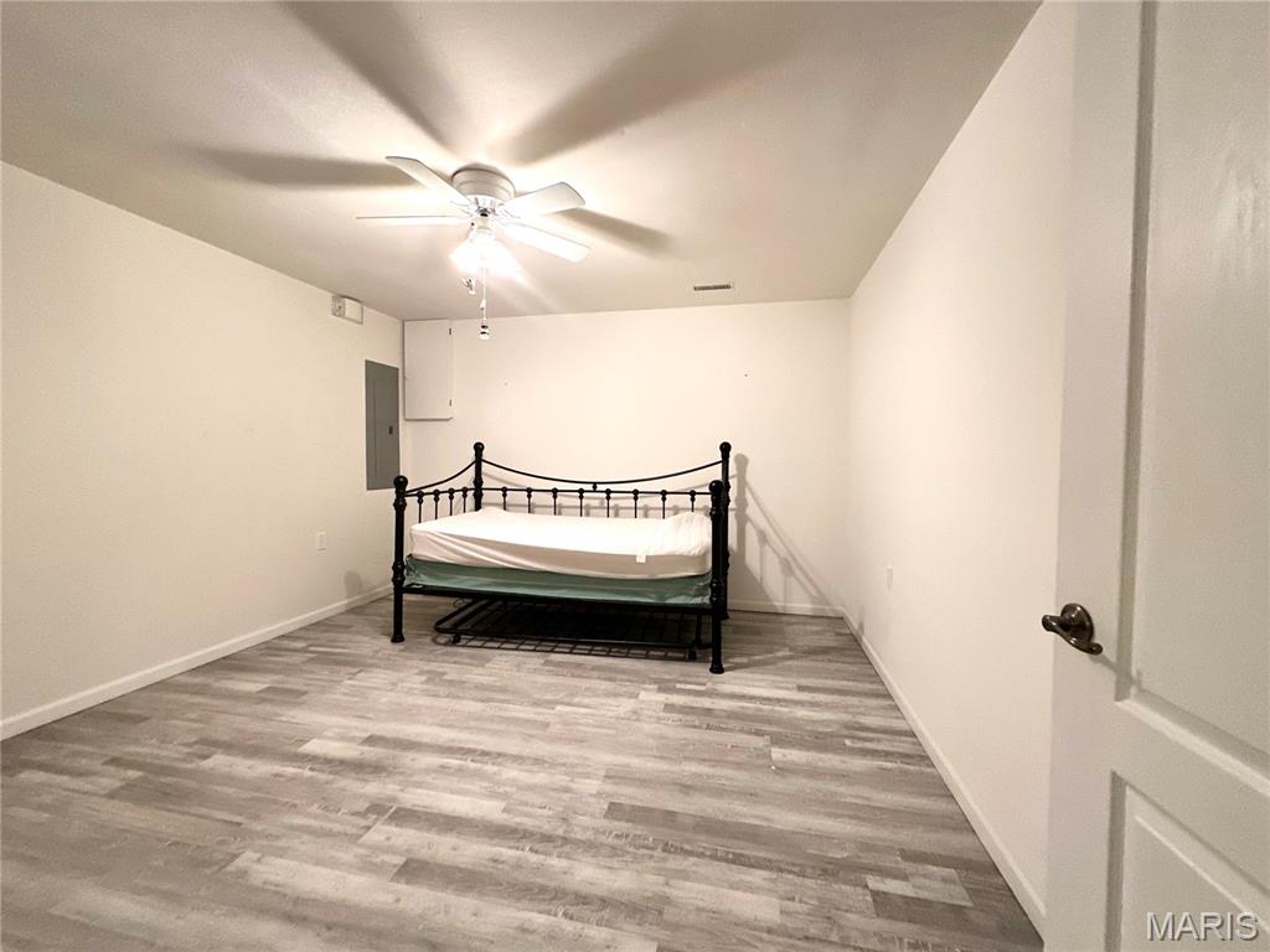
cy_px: 476
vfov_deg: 85.7
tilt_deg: -2.3
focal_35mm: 14
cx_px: 635
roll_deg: -0.2
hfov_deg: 102.1
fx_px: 514
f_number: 2.2
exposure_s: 1/60
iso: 500
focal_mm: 2.22
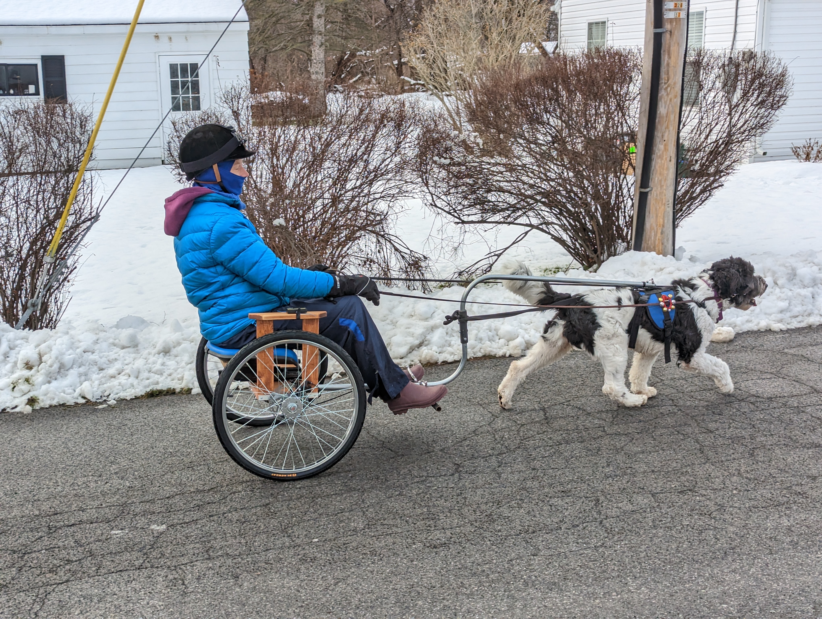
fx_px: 1141
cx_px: 411
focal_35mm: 48
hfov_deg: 39.6
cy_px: 310
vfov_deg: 30.3
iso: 47
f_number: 1.85
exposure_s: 1/672
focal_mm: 6.81
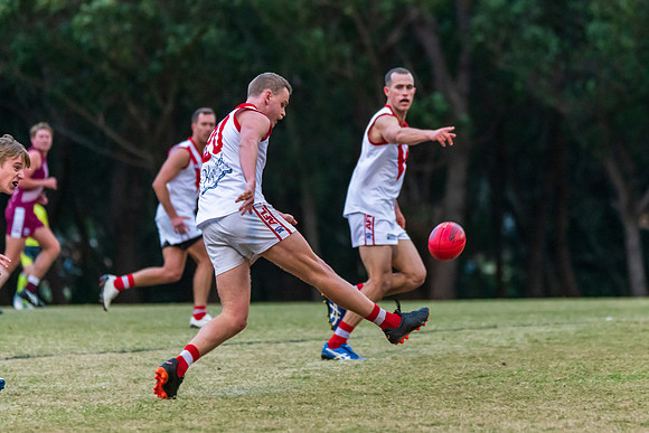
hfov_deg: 5.5
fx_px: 6737
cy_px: 183
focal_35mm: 374
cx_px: 377
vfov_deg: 3.7
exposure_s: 1/1000
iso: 3200
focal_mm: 320
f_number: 5.6
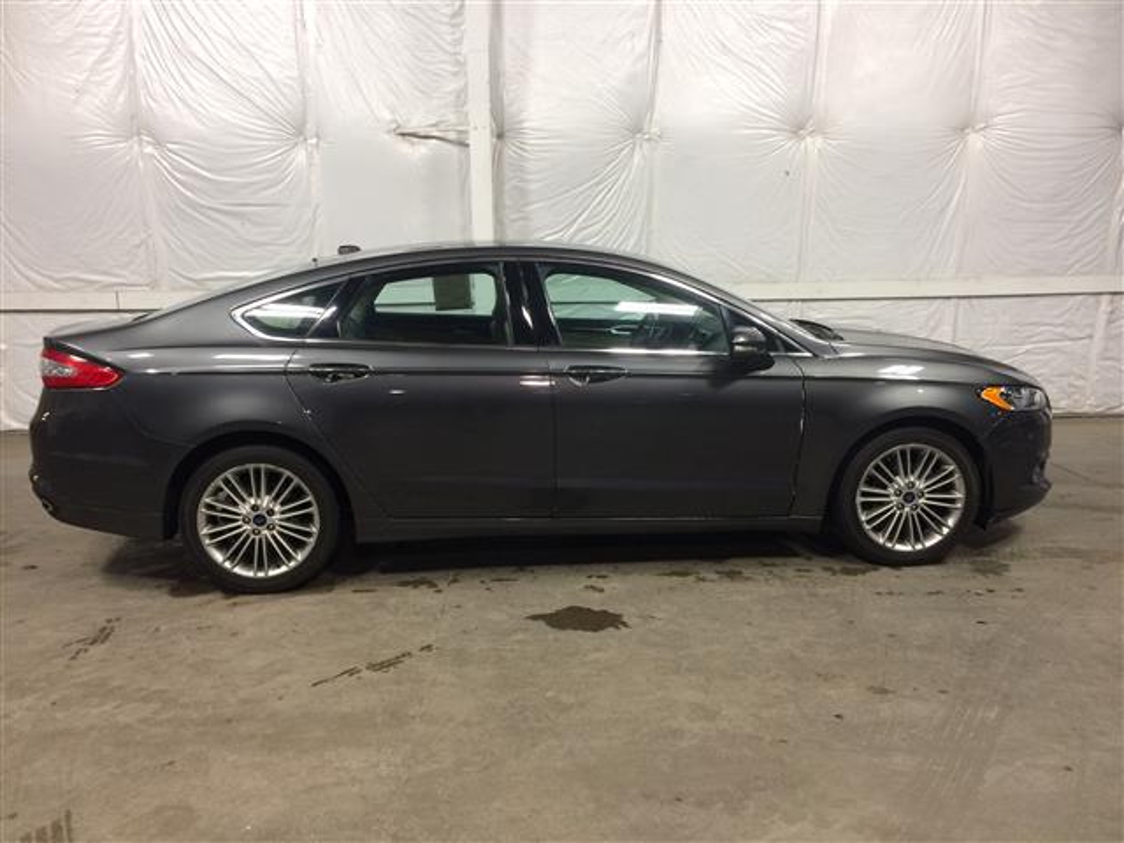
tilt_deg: -11.5
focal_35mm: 29
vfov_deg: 48.2
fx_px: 942
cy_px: 422
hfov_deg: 61.7
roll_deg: +1.0
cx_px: 562
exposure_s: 1/30
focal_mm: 4.15
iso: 80
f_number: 2.2
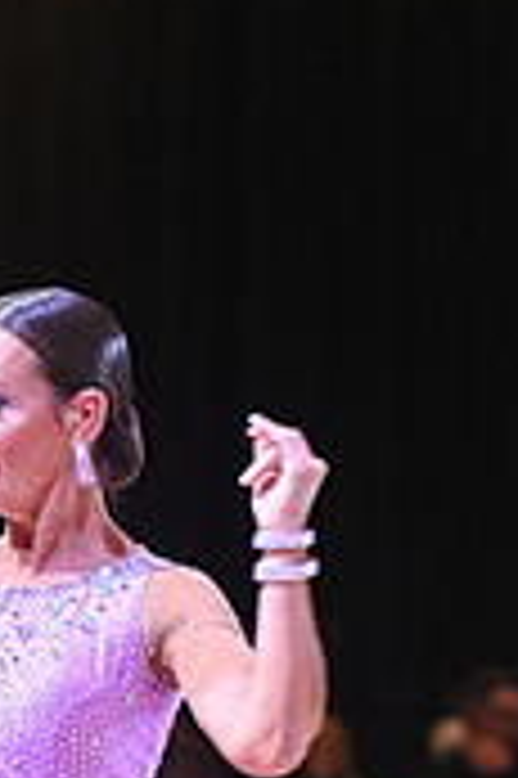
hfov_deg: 3.1
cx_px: -227
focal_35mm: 437
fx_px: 9450
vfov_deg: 4.7
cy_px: 1133
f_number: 4
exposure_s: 1/250
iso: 2000
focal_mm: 130
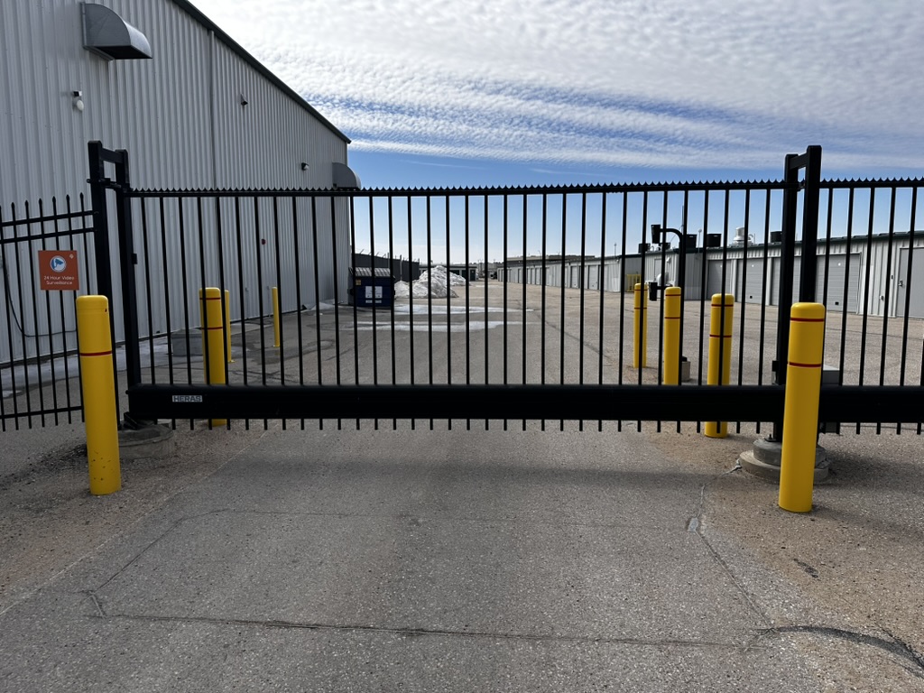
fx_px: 641
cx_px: 462
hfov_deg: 71.6
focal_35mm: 24
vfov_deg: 56.8
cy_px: 346
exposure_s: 1/6211
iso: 80
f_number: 1.78
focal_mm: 6.86
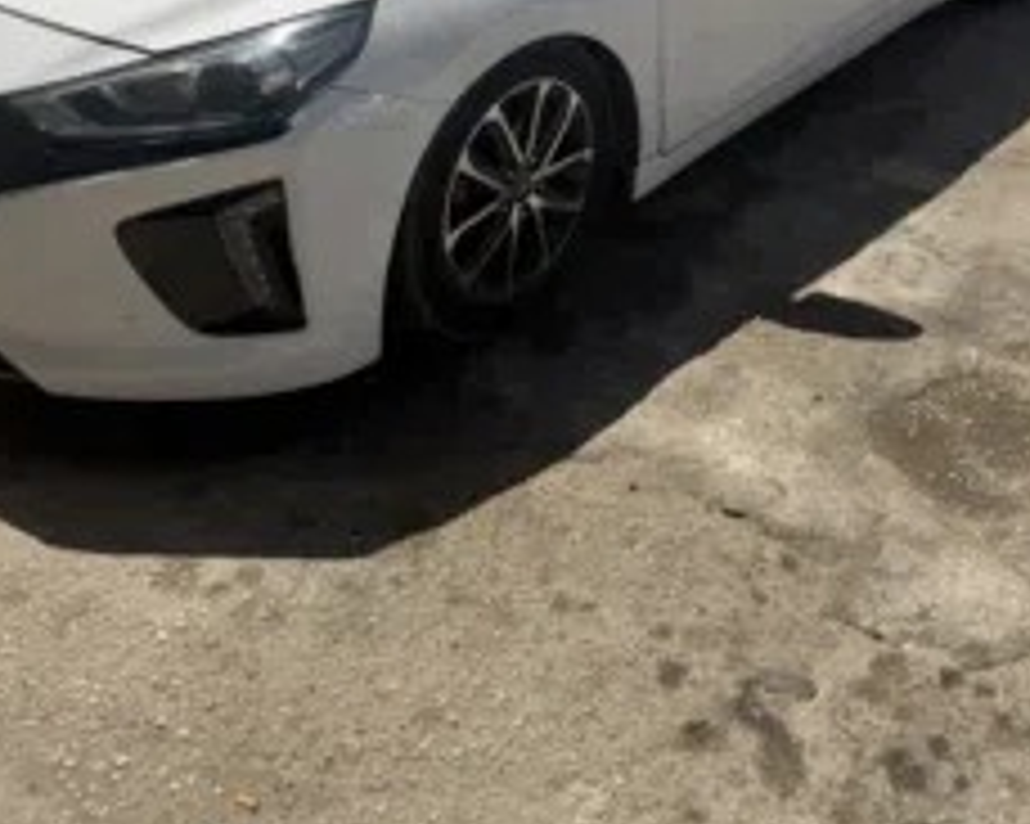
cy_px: 23
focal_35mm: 41
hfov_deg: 44.7
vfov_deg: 33.7
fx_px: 1249
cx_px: 576
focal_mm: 6.76
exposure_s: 1/6711
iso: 80
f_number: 1.78
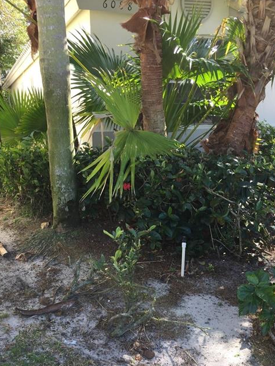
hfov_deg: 40.7
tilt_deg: -16.3
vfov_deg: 52.3
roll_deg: +0.8
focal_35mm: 35
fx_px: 371
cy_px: 219
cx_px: 135
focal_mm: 4.15
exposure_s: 1/215
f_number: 2.2
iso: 32
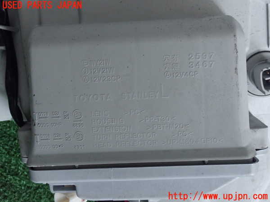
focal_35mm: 41
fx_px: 320
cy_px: 101
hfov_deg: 45.8
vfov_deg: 35.1
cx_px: 135
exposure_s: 1/30
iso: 800
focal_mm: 7.31
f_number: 11
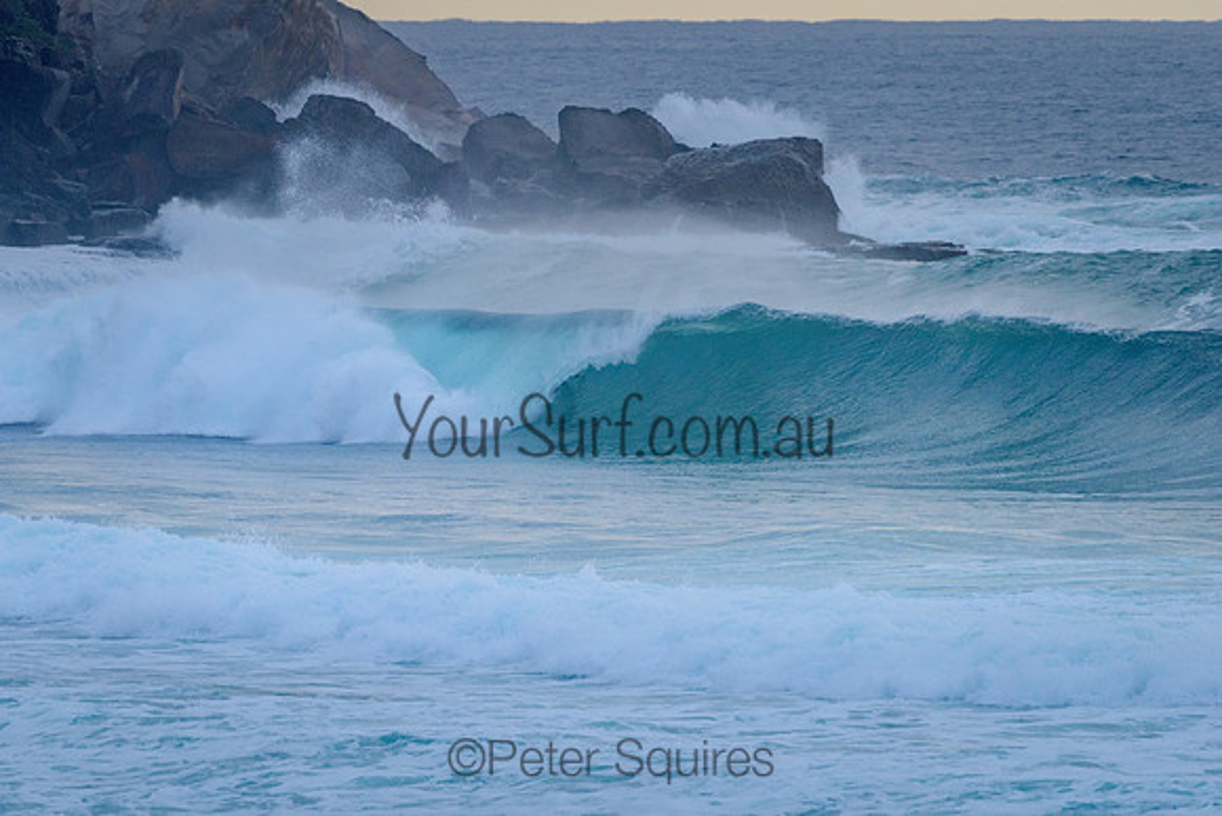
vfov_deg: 3.1
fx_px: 14989
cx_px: 563
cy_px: 361
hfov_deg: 4.7
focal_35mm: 441
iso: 800
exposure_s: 1/2000
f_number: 5.6
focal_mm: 360
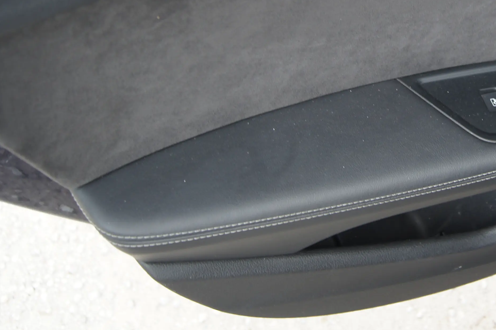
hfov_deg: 28.4
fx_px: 936
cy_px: 54
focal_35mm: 68
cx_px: 454
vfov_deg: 19.7
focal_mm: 22
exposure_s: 1/40
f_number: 4
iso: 100
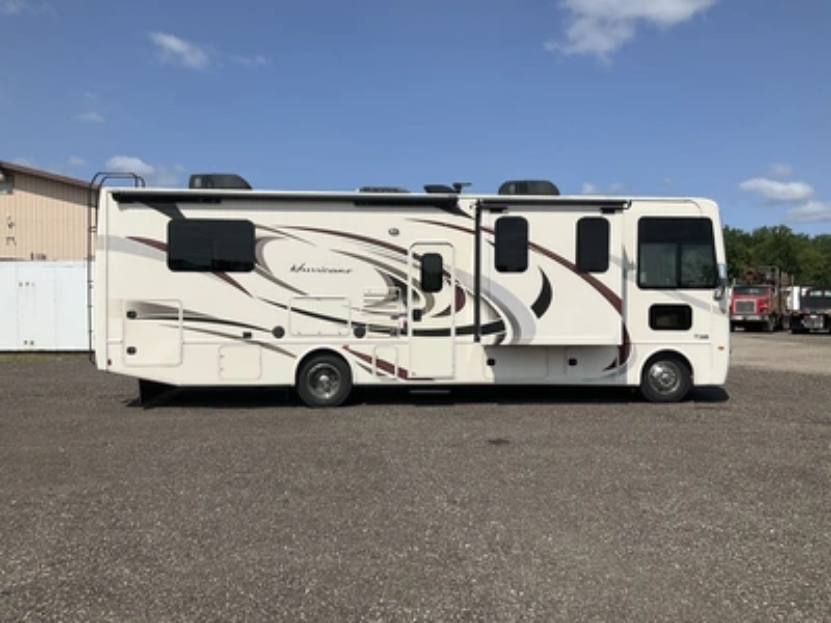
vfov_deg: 48.2
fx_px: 696
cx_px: 416
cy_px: 312
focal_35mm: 29
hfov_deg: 61.7
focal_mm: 3
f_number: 1.8
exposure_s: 1/3534
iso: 25
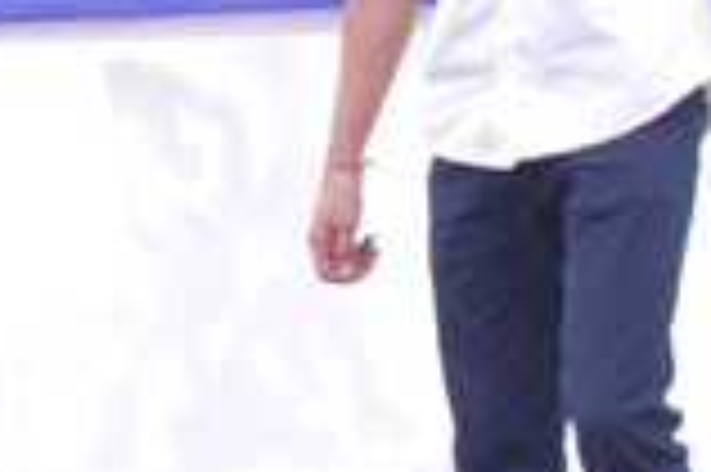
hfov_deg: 8.4
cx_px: -68
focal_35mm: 244
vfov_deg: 5.5
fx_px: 4814
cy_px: -342
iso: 400
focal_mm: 32
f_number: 5.6
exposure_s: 1/160
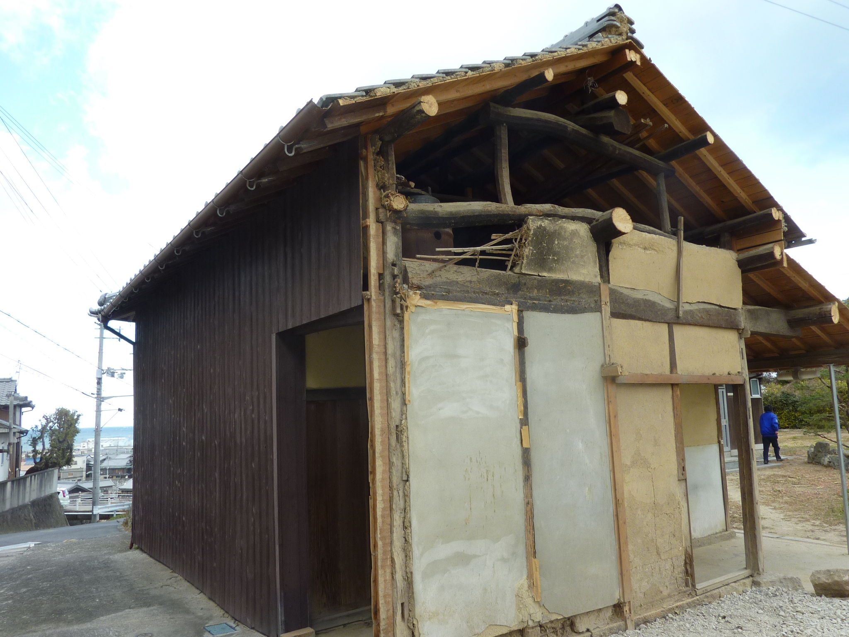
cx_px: 424
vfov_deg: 54.9
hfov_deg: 69.4
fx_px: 613
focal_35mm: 25
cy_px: 318
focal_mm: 4.1
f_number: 4
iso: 100
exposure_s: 1/160
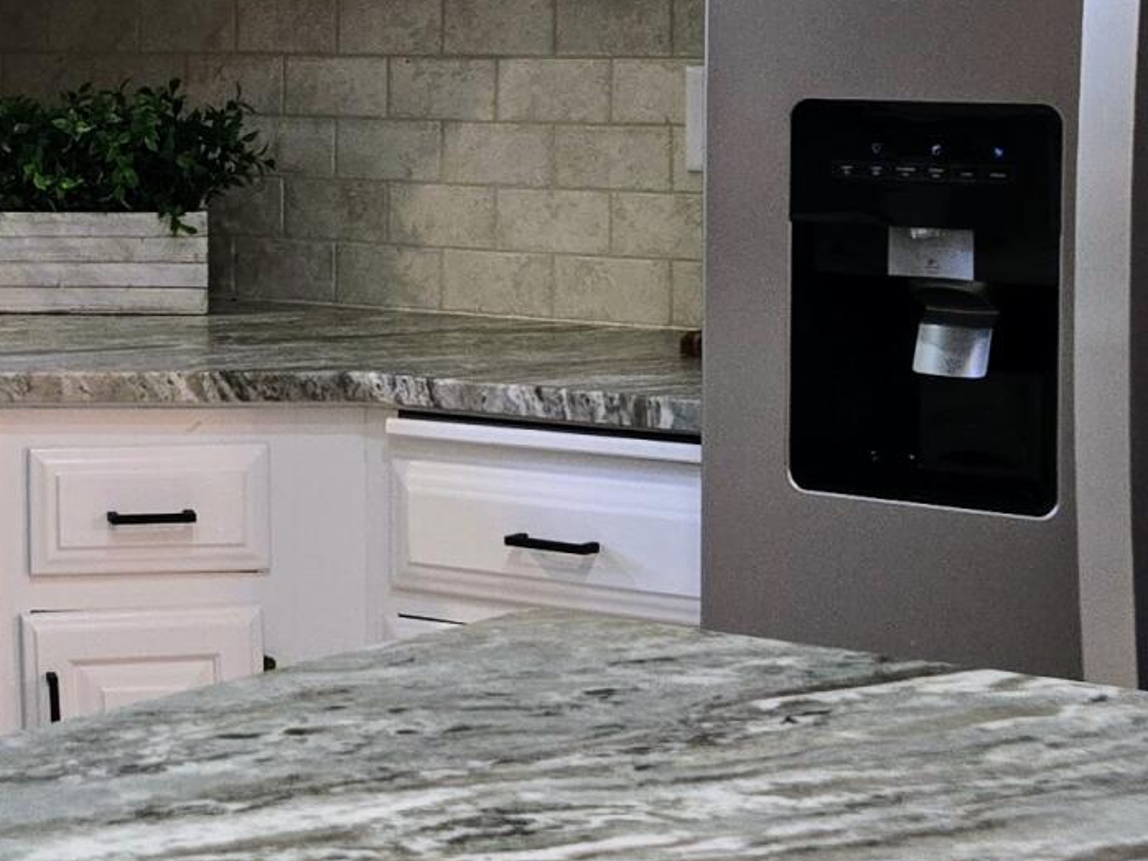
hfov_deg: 19.1
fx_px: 3284
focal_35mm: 99
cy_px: 128
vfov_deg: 14.8
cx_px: -97
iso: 250
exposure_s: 1/120
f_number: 1.8
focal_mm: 5.4
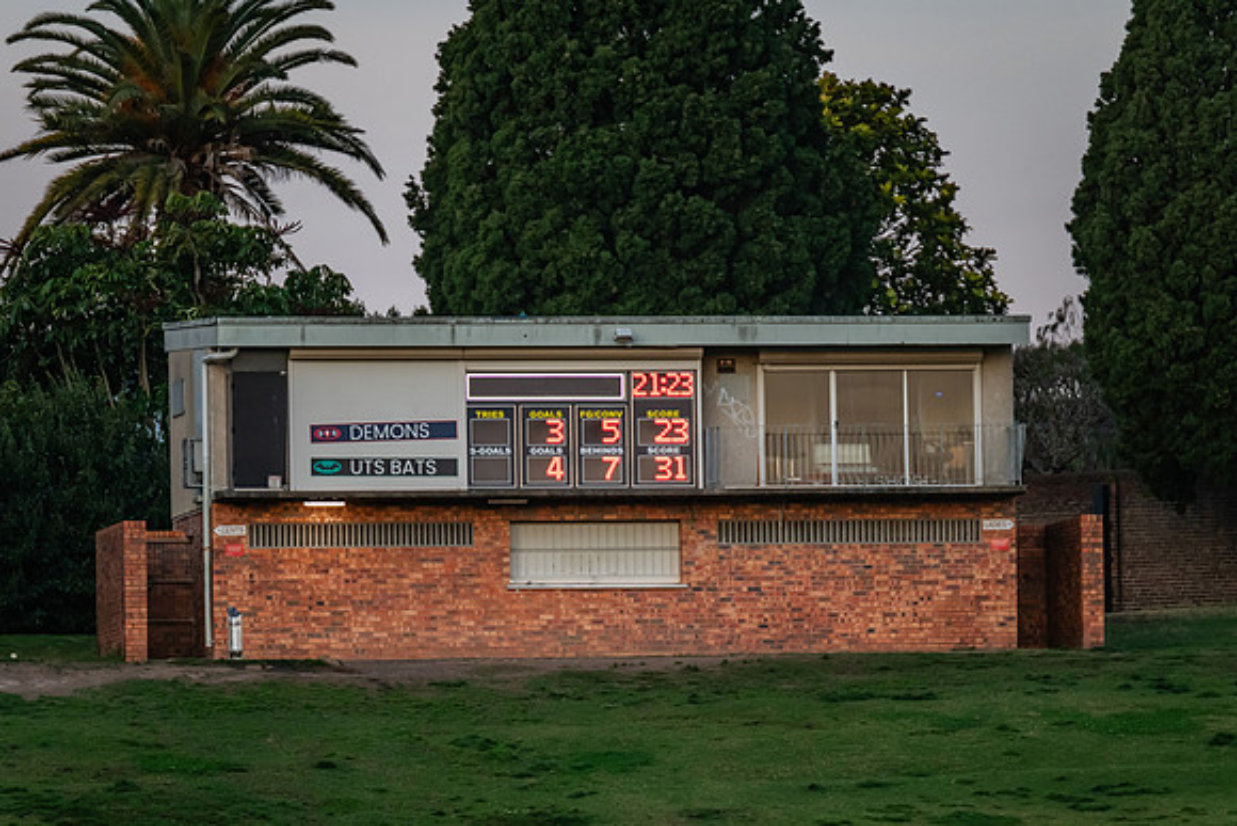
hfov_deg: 5.5
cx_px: 609
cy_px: 493
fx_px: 12977
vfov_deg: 3.6
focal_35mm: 378
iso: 1600
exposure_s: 1/1600
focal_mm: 300
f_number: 2.8
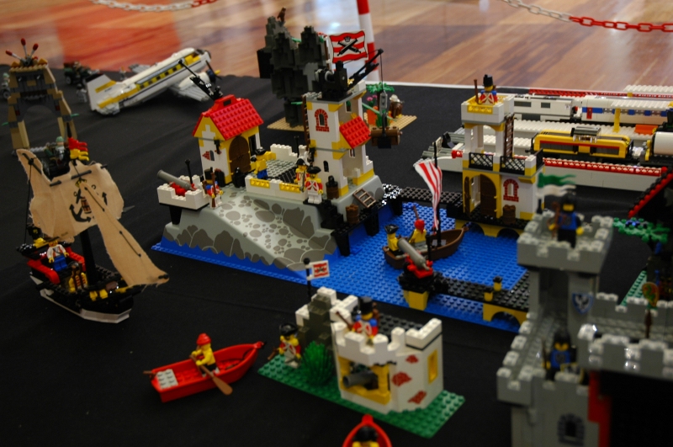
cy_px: 224
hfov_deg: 42.4
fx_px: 868
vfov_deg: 28.9
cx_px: 336
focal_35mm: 46
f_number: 4
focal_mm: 31
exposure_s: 1/2.5
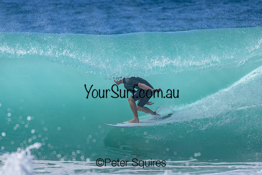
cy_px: 88
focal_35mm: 1000
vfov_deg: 1.4
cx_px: 131
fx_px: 7279
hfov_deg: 2.1
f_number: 11
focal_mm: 1000
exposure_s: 1/2000
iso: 1000
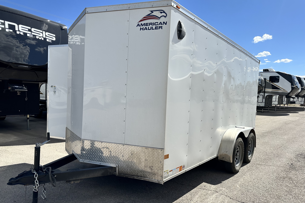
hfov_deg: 71.5
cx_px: 153
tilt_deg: -4.0
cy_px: 106
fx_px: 212
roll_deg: -0.3
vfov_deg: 51.3
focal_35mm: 25
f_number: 1.78
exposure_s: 1/6211
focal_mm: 6.86
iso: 80
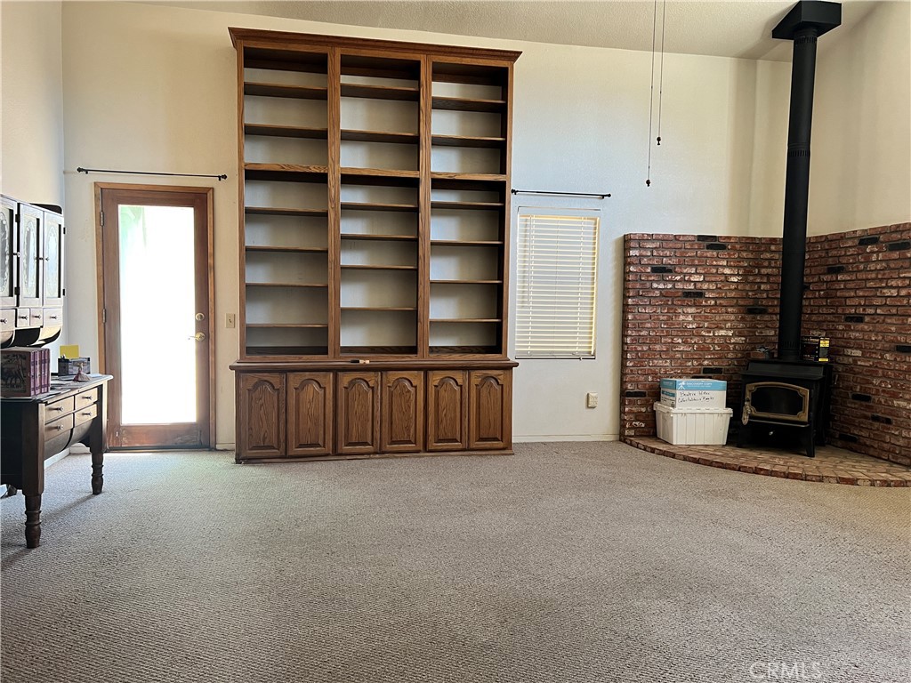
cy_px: 342
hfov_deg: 67.3
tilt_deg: -4.1
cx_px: 456
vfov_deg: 53.1
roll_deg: -0.6
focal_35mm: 26
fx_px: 684
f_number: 1.5
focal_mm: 5.7
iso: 125
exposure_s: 1/77
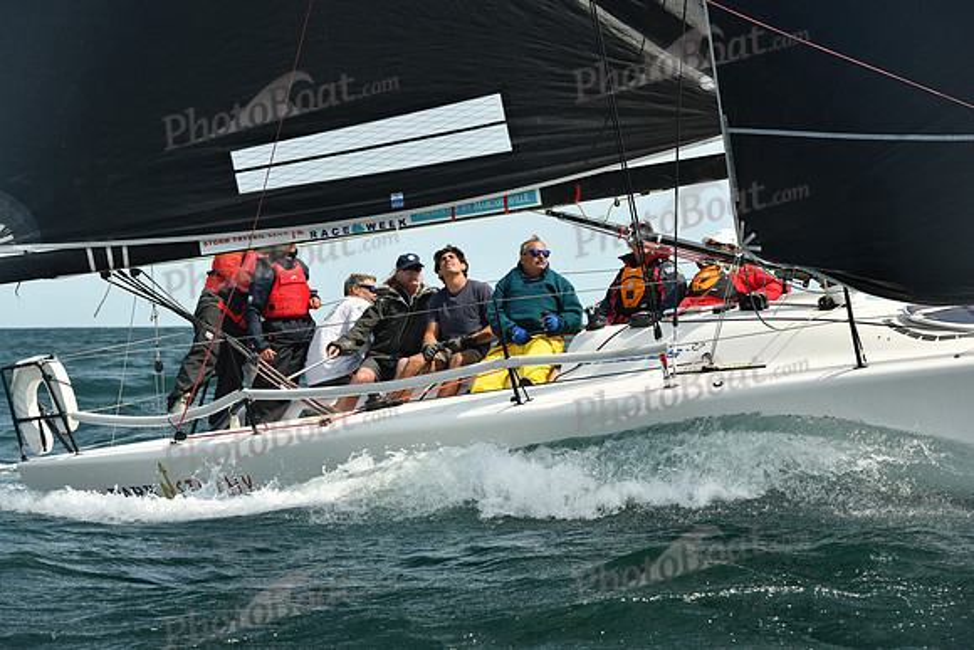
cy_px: 325
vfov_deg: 11.4
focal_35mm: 120
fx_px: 3247
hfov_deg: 17.1
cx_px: 487
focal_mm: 120
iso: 320
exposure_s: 1/1250
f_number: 7.1
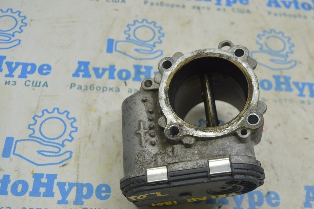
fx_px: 405
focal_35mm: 46
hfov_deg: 42.4
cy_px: 104
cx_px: 157
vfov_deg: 28.9
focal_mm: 31
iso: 400
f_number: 5.6
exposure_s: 1/40
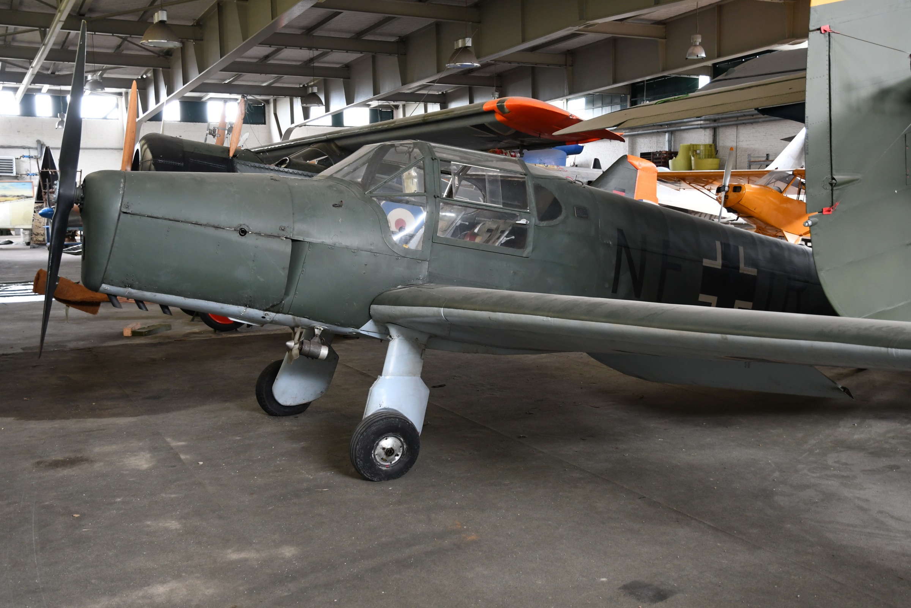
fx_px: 936
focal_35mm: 37
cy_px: 304
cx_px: 456
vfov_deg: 35.9
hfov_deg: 51.9
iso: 1000
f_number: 4.5
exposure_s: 1/20
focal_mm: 25
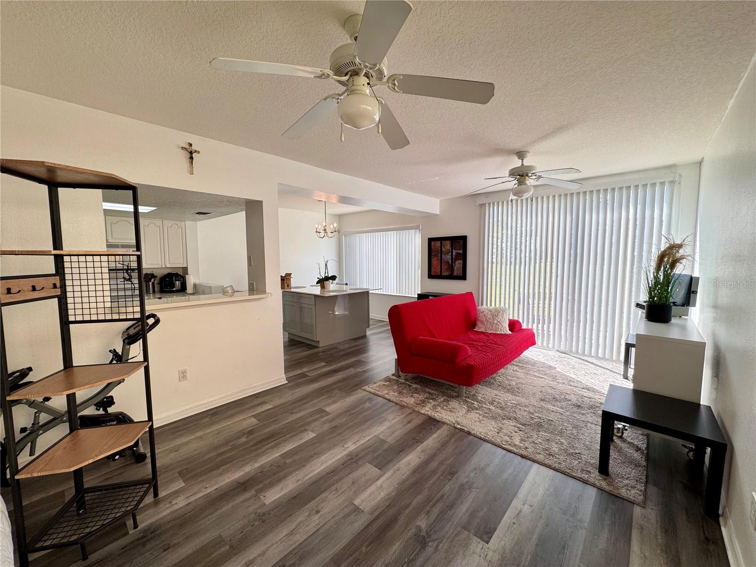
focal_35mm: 14
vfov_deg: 85.7
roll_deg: -0.1
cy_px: 284
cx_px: 378
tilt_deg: -6.7
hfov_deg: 102.1
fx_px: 306
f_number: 2.2
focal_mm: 2.22
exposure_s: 1/281
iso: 40
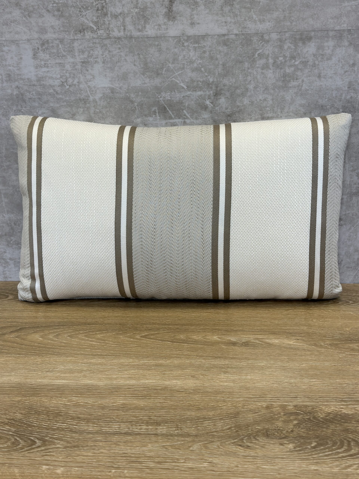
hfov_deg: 30.3
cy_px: 240
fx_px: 664
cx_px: 180
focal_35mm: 48
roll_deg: +2.3
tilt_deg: -15.3
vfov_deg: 39.7
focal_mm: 6.86
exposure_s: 1/178
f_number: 1.78
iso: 64
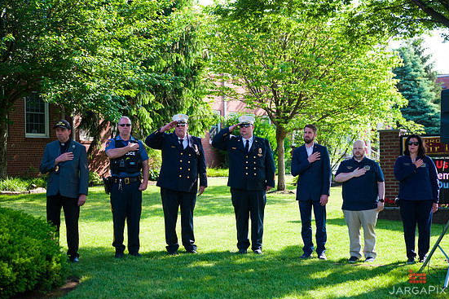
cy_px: 155
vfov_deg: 22.2
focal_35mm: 61
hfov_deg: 32.9
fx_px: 761
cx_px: 231
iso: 200
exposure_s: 1/640
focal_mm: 58
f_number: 3.2
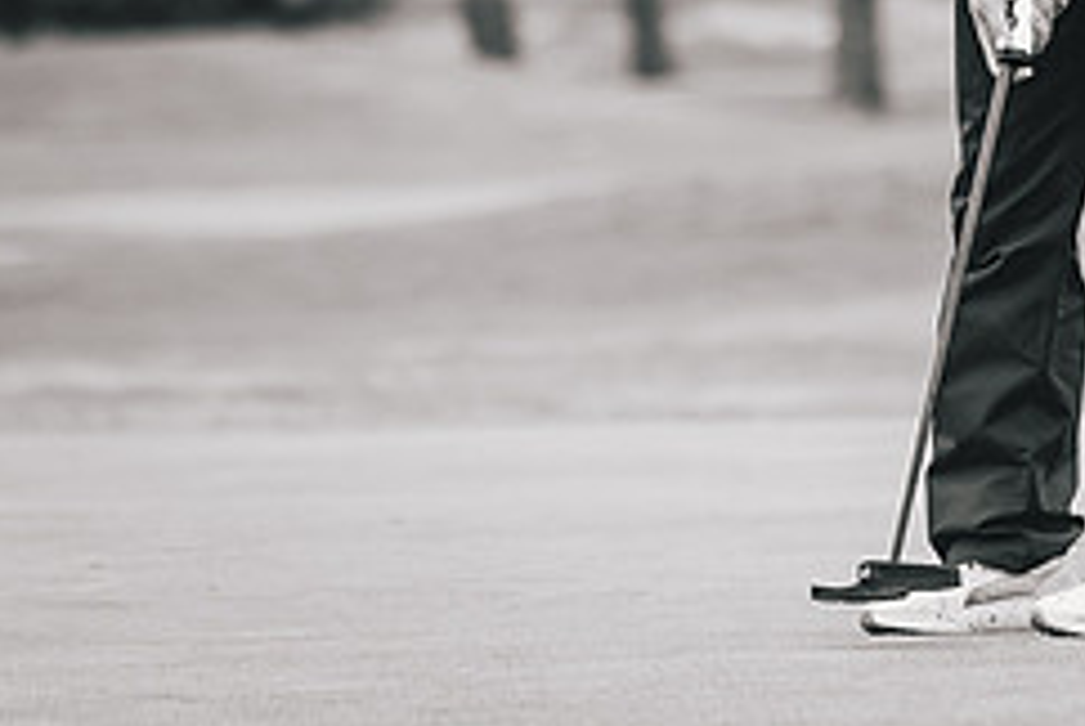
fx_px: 13579
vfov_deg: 3.1
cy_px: -146
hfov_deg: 4.6
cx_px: 1049
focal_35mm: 450
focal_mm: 113
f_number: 2.8
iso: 800
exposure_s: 1/2500
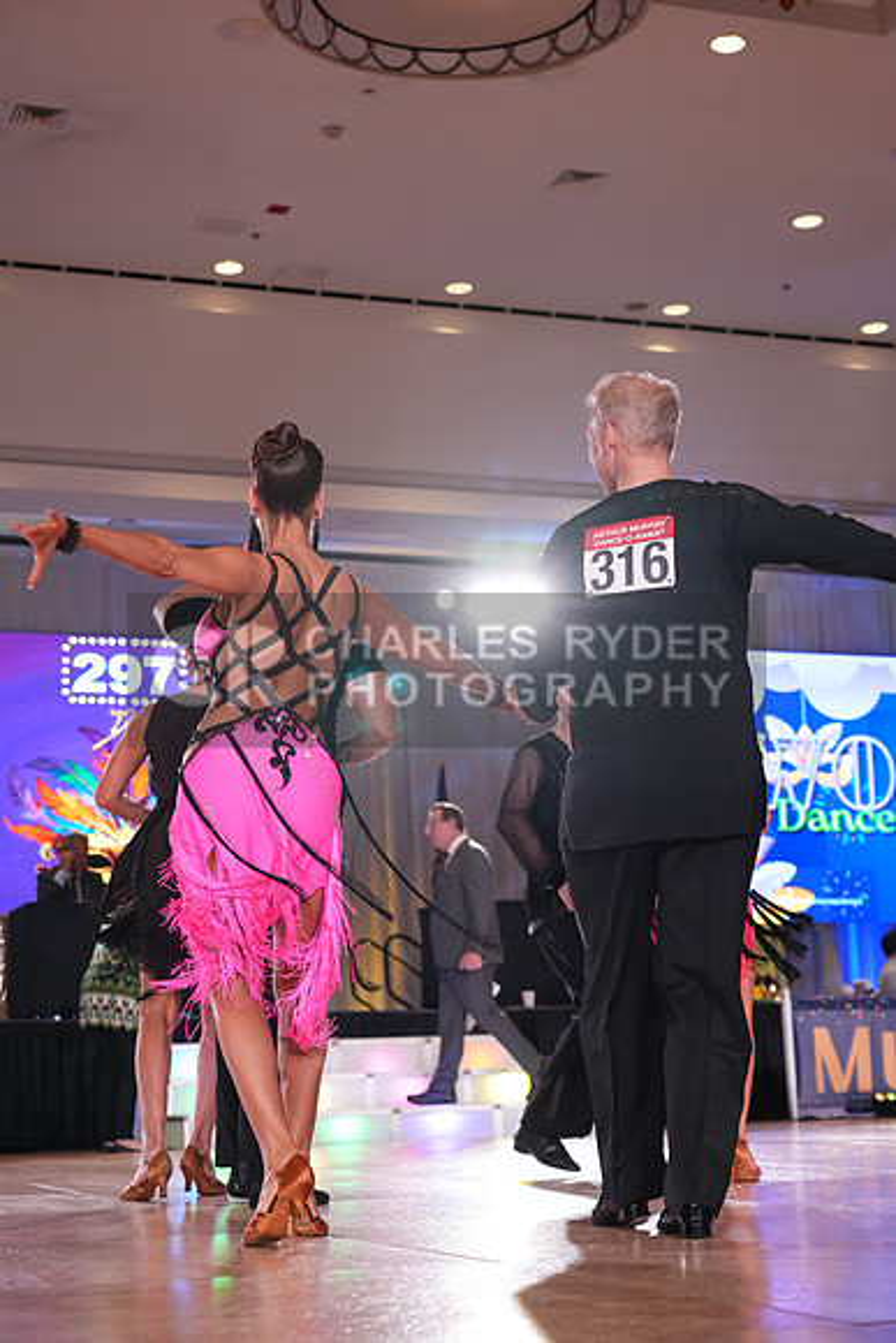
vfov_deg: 35.6
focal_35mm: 56
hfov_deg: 24.2
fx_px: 2089
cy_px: 672
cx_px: 448
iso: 2000
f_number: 4
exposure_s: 1/400
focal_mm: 56
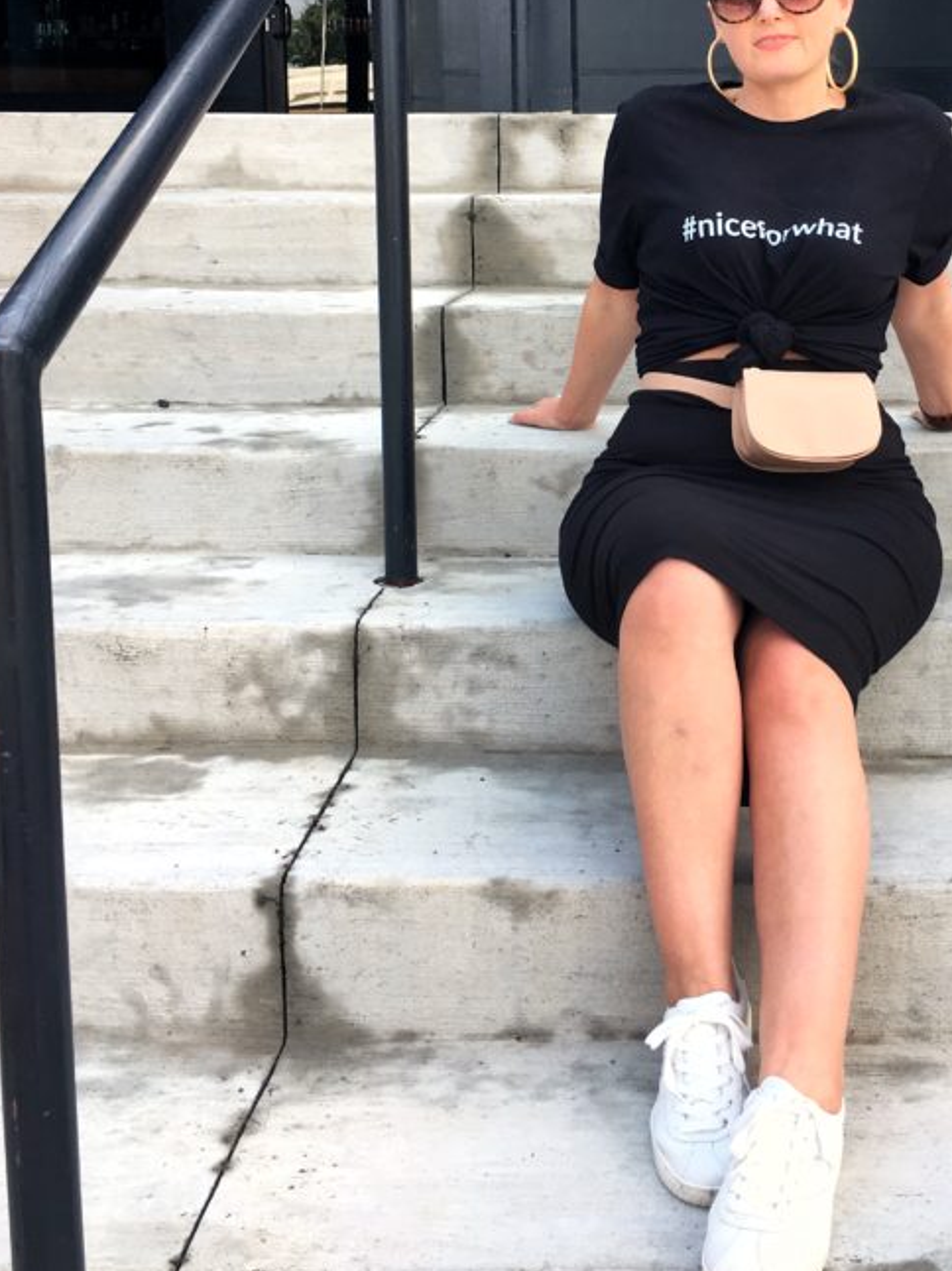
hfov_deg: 31.0
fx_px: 1688
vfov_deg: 40.4
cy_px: 366
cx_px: 700
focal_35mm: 46
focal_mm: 4.15
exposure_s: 1/337
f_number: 2.2
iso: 25
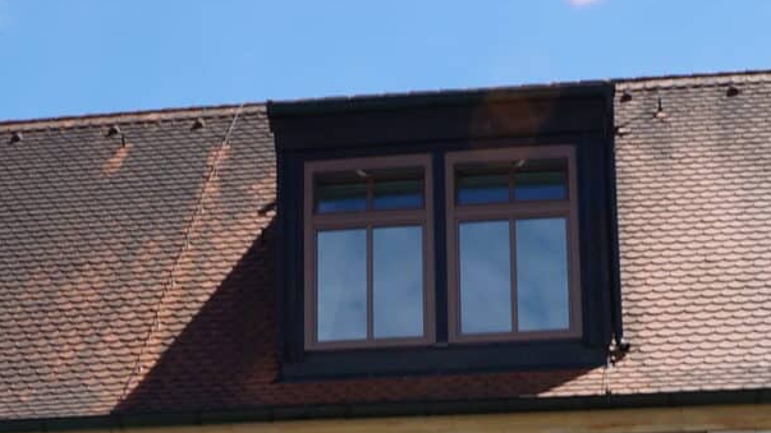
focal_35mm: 96
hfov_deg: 22.1
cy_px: 660
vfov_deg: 12.0
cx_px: 243
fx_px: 1962
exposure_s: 1/100
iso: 100
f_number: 13
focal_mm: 18
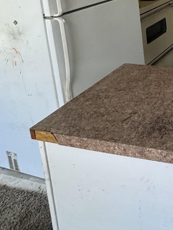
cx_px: 242
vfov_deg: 38.8
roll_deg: +2.4
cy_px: -15
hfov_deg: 27.3
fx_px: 273
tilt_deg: -7.8
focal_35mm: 41
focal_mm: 2.22
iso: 500
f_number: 2.2
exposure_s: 1/60
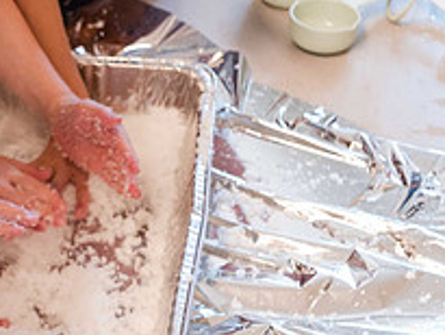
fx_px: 1158
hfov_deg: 20.9
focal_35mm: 90
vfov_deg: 16.4
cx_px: -25
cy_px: 153
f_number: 4
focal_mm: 30
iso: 2500
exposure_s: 1/125
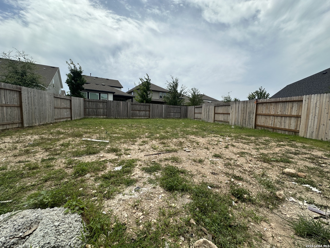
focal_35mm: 14
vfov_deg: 85.7
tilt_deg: -4.6
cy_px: 124
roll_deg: -2.1
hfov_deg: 102.1
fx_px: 133
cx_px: 165
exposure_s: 1/2681
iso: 50
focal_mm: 2.22
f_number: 2.2
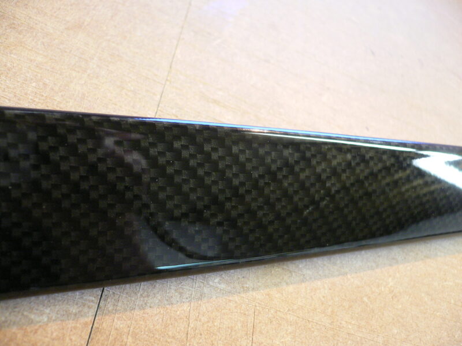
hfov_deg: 52.6
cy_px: 173
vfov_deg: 40.7
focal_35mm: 35
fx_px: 467
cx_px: 231
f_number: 2.8
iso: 200
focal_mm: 5.8
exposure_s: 1/13
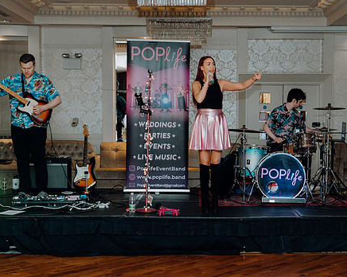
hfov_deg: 31.4
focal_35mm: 60
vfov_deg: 25.3
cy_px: 148
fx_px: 616
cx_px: 209
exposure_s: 1/160
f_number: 3.5
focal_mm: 48
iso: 2500
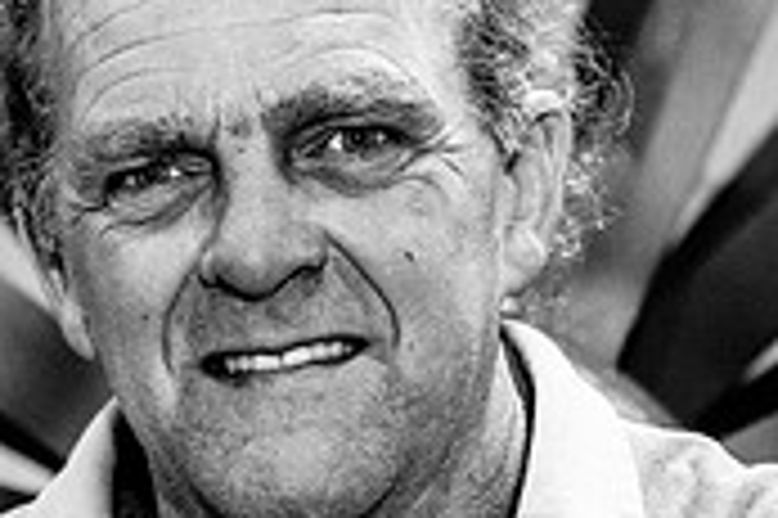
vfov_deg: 7.6
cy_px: 353
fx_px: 3886
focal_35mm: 180
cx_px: 305
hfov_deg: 11.4
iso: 5000
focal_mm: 50
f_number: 5
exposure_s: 1/50
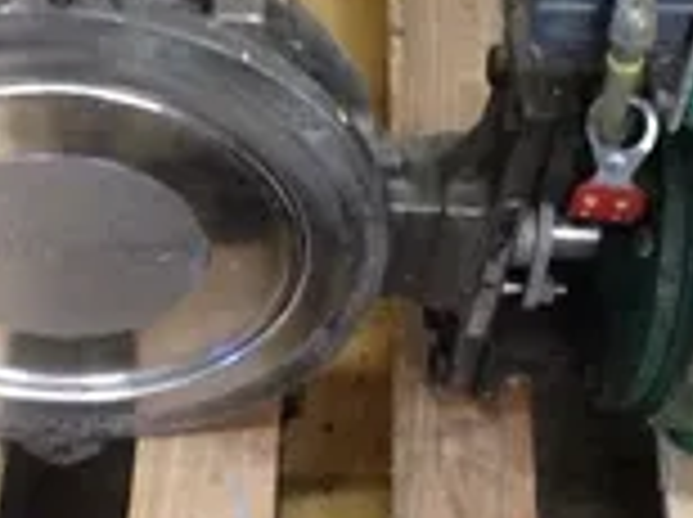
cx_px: 405
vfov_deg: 16.2
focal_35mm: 91
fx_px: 1819
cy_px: 248
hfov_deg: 21.5
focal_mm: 4.28
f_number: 2.4
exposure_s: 1/20
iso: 200
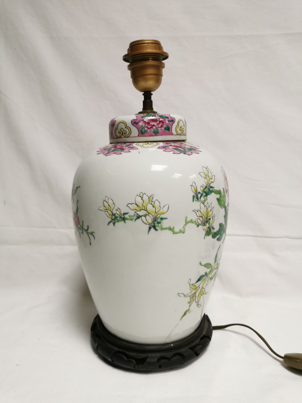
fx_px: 314
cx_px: 151
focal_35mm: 27
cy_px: 202
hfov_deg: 51.4
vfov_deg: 65.3
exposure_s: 1/100
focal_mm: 5.58
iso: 160
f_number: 1.8
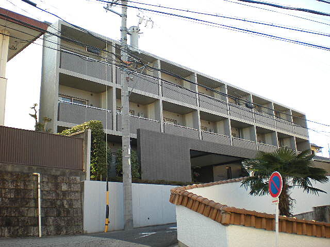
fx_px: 362
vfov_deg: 37.7
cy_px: 124
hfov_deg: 49.0
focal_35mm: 38
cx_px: 165
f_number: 3.1
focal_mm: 6.3
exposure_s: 1/196
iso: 89
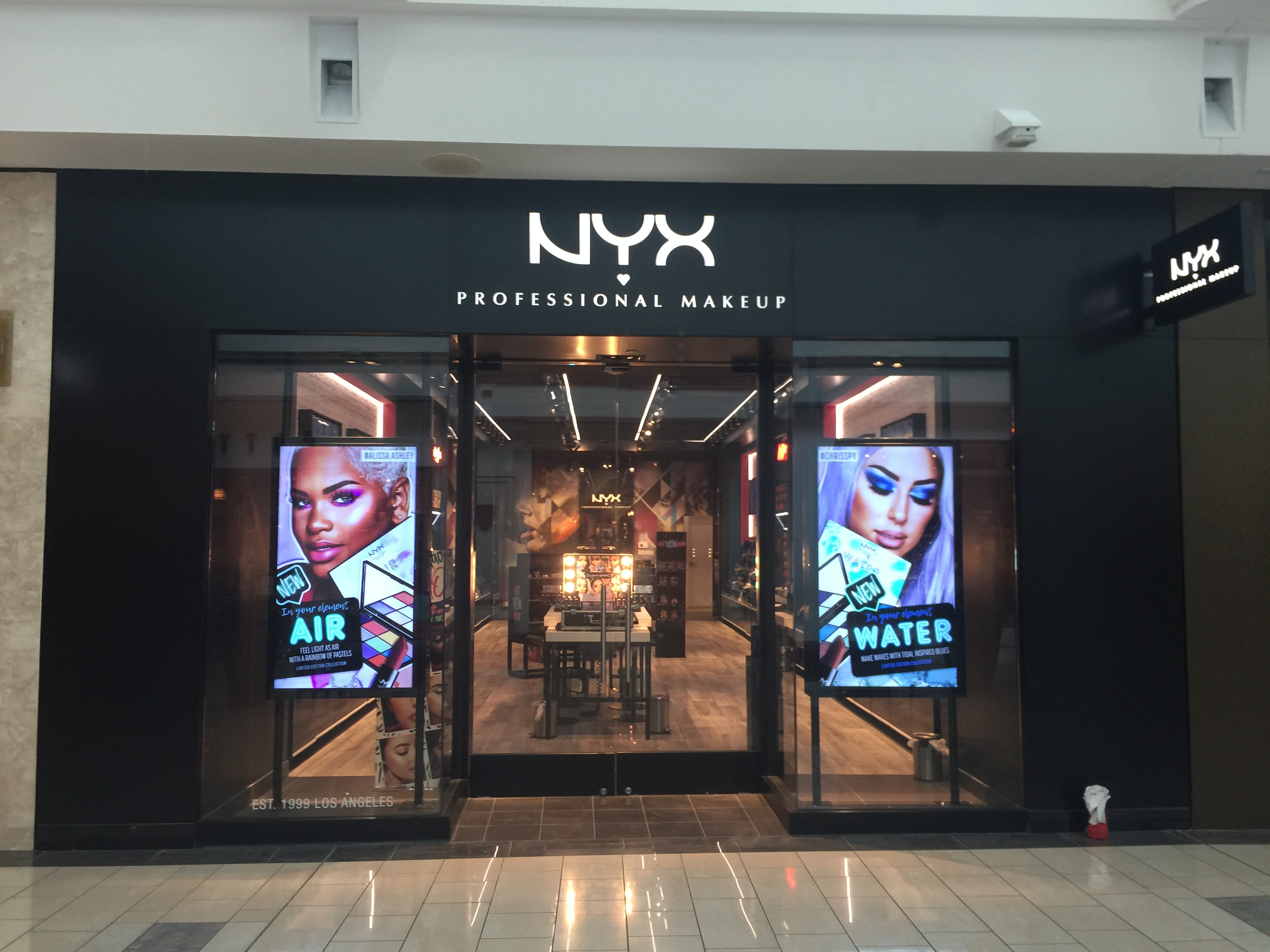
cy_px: 476
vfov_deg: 48.2
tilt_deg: +3.2
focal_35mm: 29
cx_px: 635
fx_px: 1064
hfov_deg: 61.7
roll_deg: -0.2
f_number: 2.2
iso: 32
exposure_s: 1/30
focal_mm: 4.15
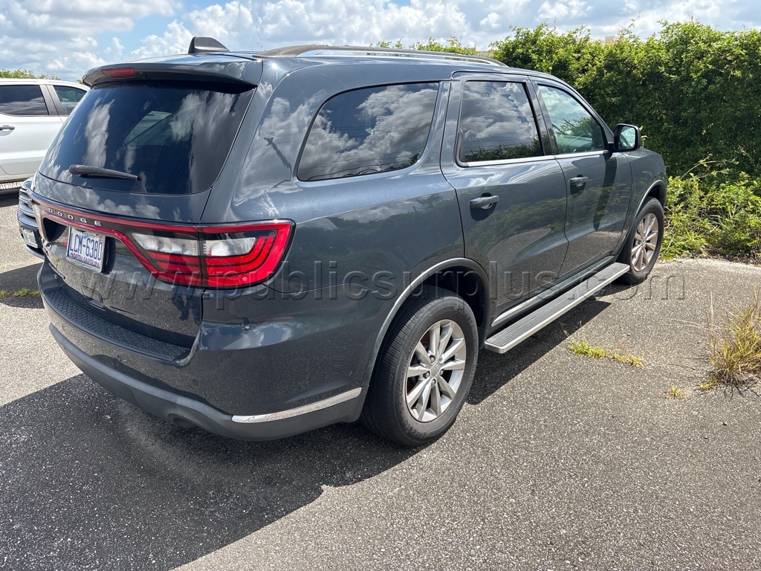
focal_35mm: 26
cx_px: 380
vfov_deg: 53.1
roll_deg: +1.2
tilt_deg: -18.5
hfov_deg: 67.3
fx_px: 572
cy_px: 286
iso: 50
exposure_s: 1/1667
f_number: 1.6
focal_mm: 5.96
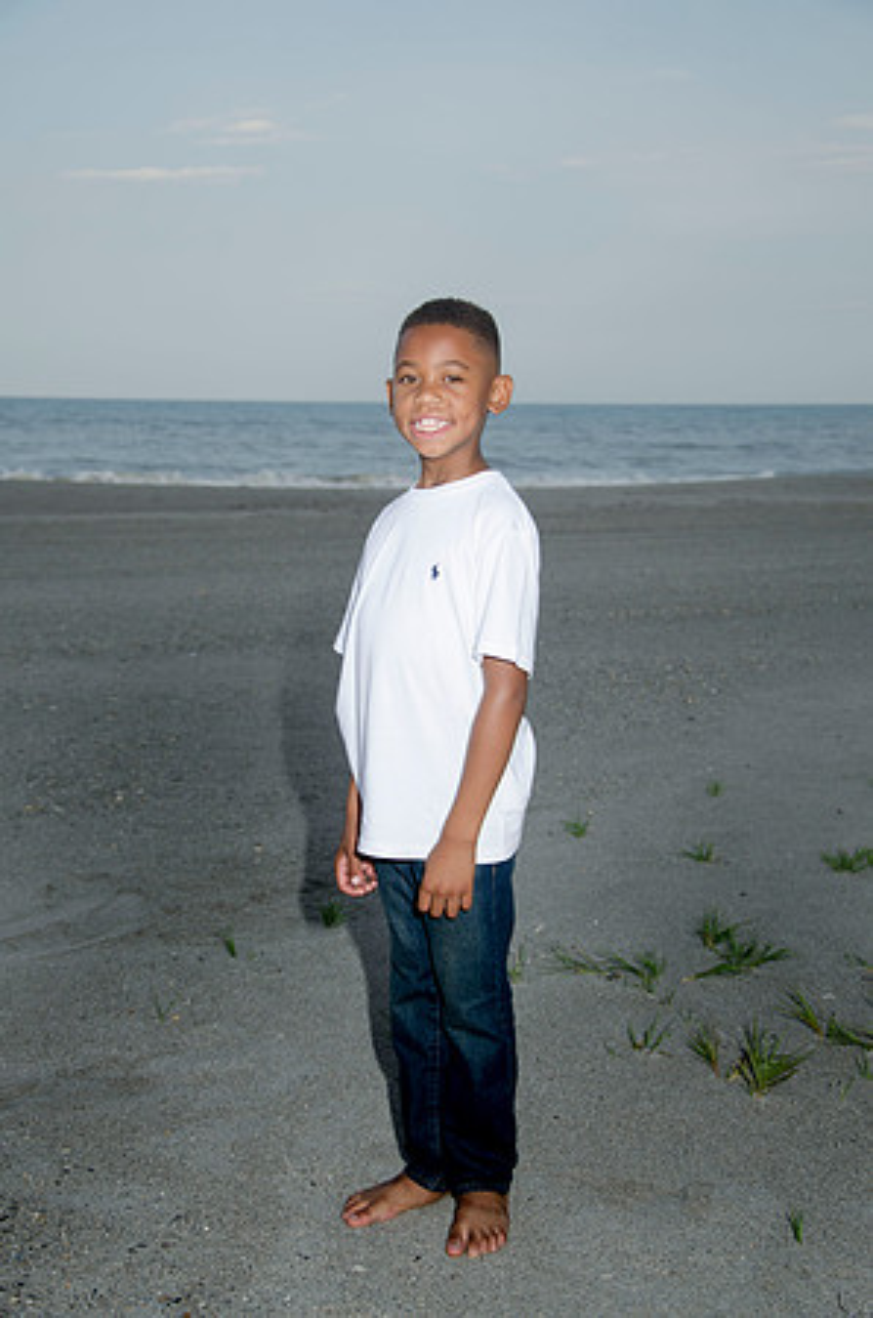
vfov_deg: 35.1
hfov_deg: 23.7
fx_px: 2083
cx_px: 436
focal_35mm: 57
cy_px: 659
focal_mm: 38
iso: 100
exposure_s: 1/250
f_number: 5.6
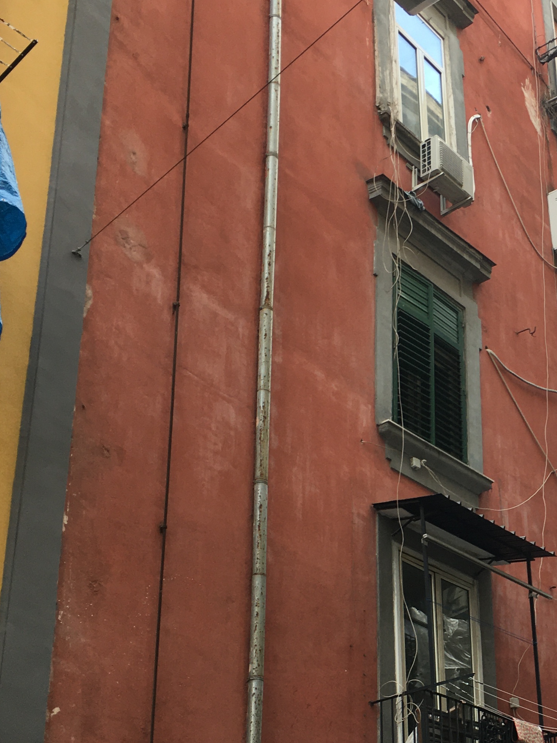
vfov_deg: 32.3
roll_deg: +4.5
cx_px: 561
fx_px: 1266
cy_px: 522
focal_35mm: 59
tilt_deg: +23.4
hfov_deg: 23.7
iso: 25
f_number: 2.2
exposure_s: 1/100
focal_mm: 4.15
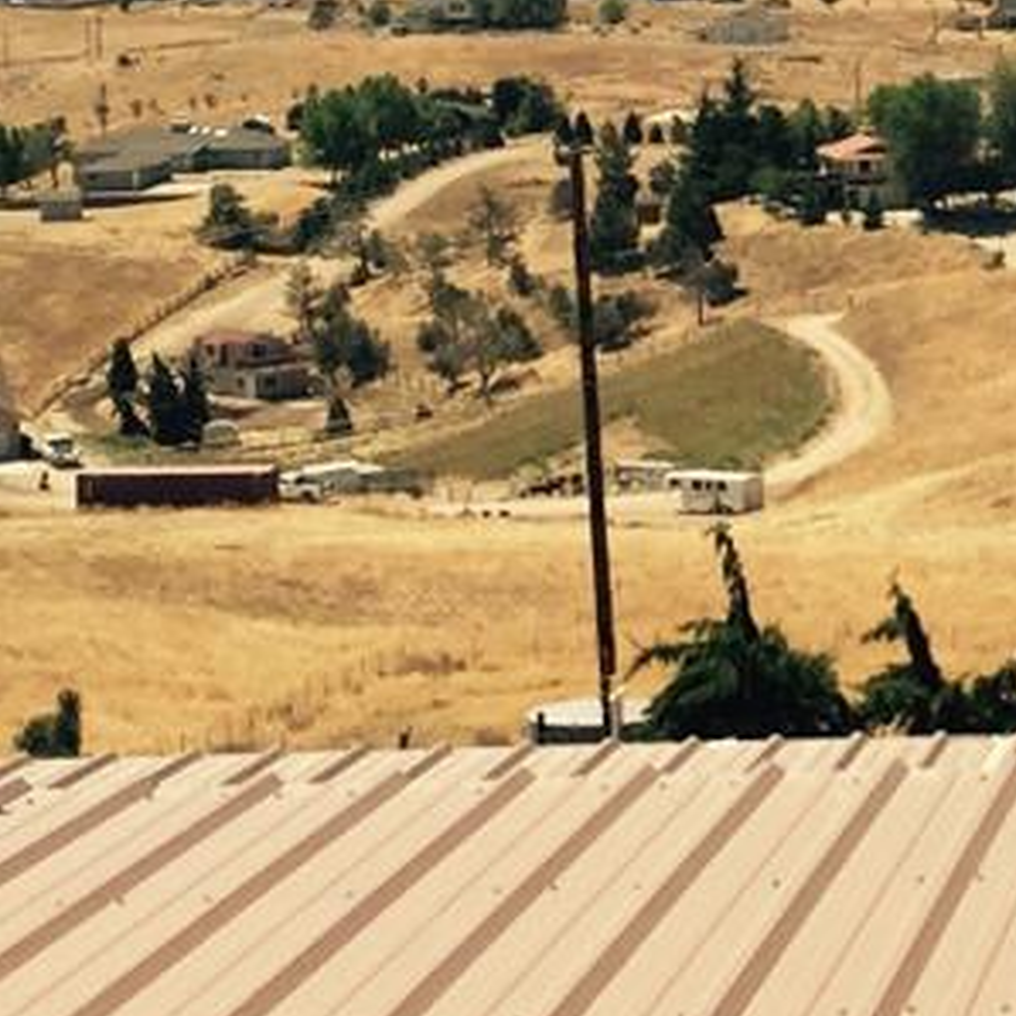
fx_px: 4284
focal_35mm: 129
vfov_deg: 13.3
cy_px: -85
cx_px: 1517
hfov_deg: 12.8
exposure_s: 1/3049
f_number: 2.2
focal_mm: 4.15
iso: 32
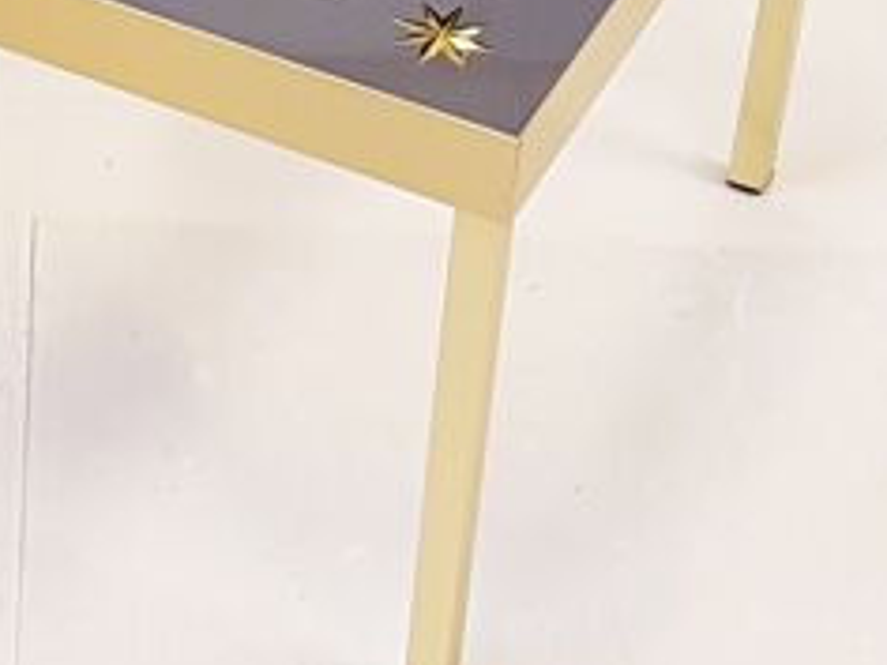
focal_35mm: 66
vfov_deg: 21.0
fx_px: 1691
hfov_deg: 26.3
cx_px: -162
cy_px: -86
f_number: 1.7
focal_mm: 4.2
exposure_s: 1/50
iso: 125
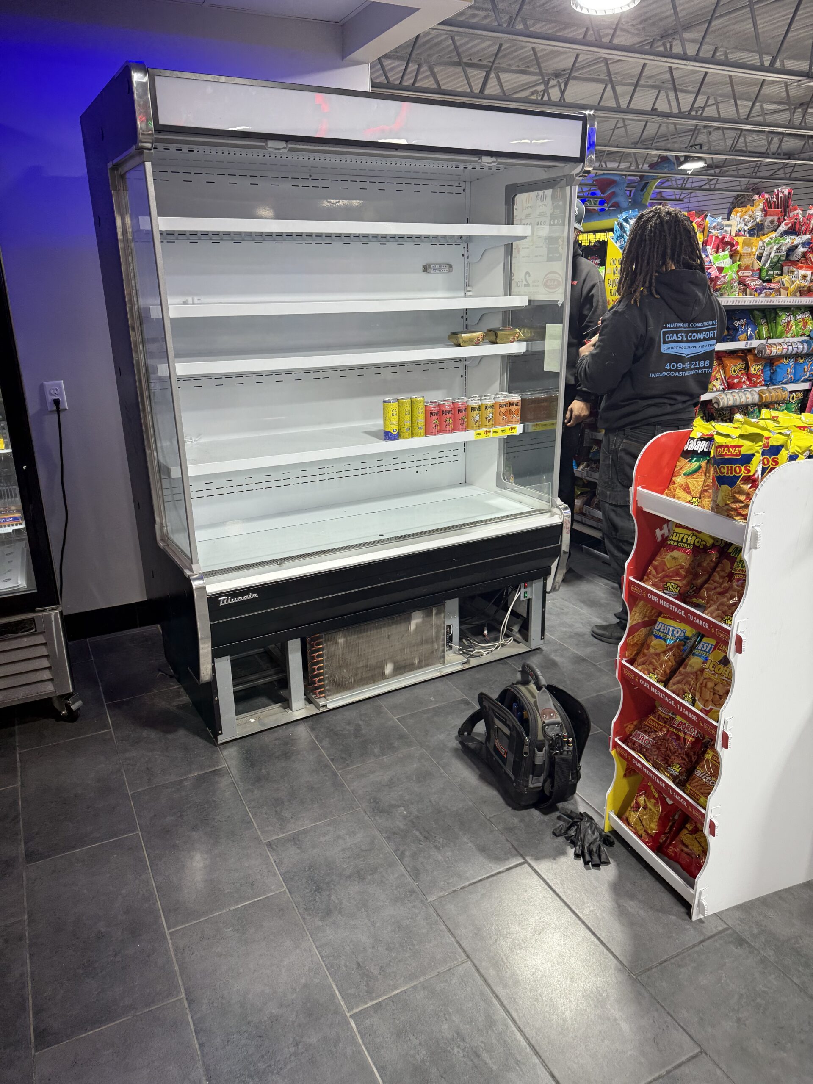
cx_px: 406
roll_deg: +1.1
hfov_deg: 56.8
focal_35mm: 24
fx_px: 752
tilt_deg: -18.5
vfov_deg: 71.6
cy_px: 542
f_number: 1.78
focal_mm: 6.76
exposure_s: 1/120
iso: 80
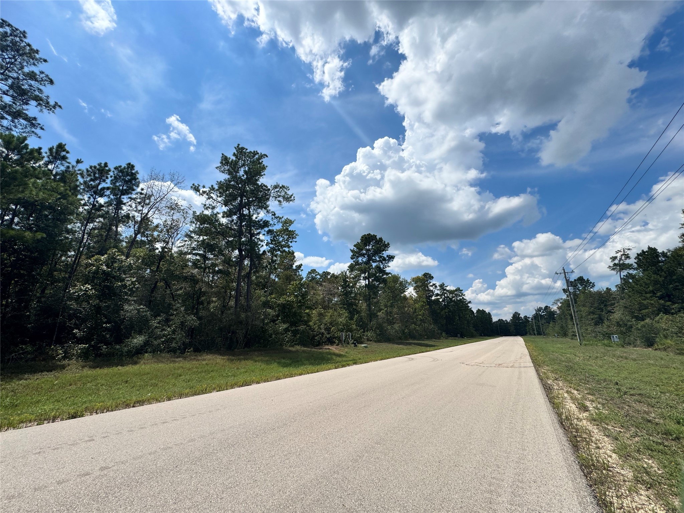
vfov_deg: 85.7
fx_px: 277
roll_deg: -0.5
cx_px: 342
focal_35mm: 14
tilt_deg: +17.4
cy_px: 256
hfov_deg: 102.1
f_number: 2.2
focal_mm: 2.22
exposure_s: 1/3717
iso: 50
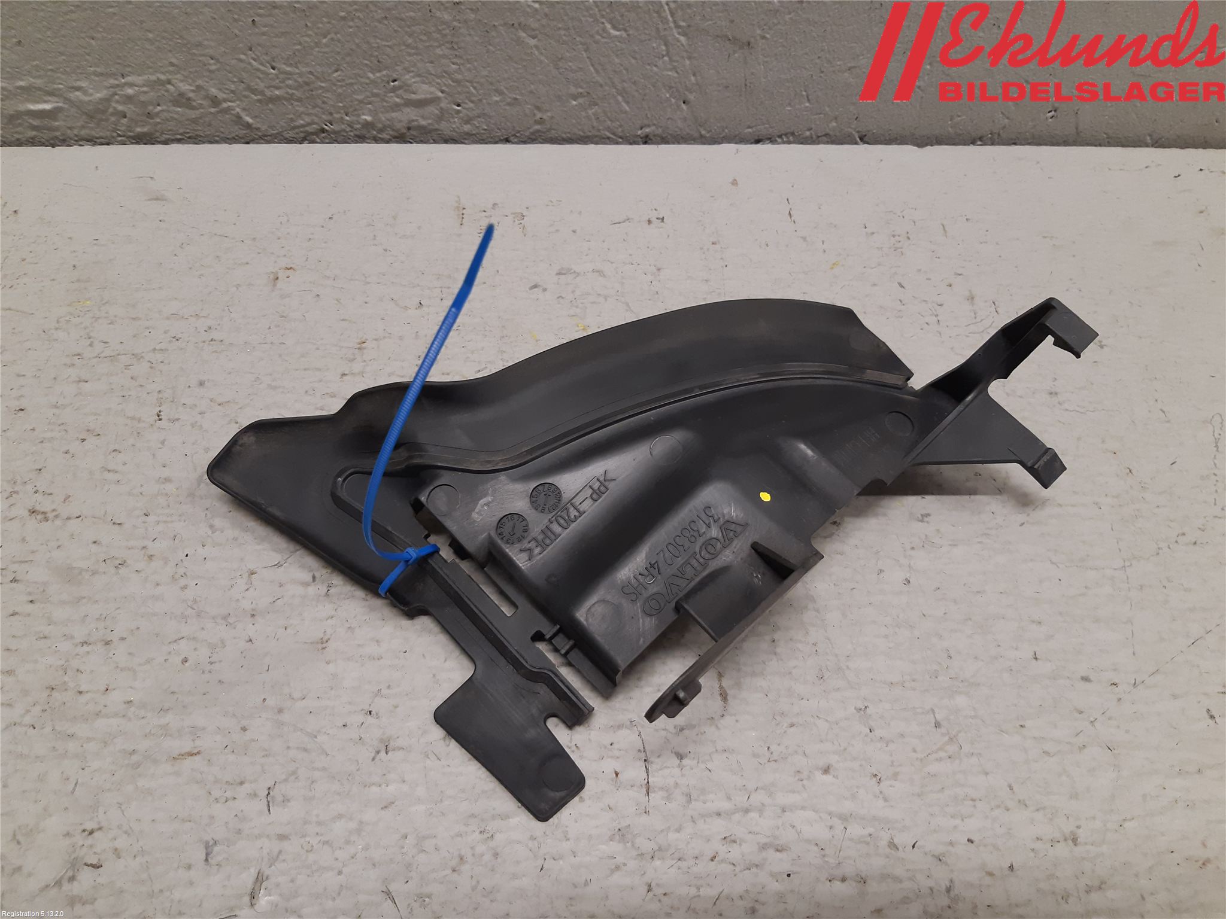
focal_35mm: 26
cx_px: 613
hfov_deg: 67.3
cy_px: 460
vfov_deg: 53.1
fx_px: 921
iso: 125
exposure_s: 1/50
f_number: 1.7
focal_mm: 3.93
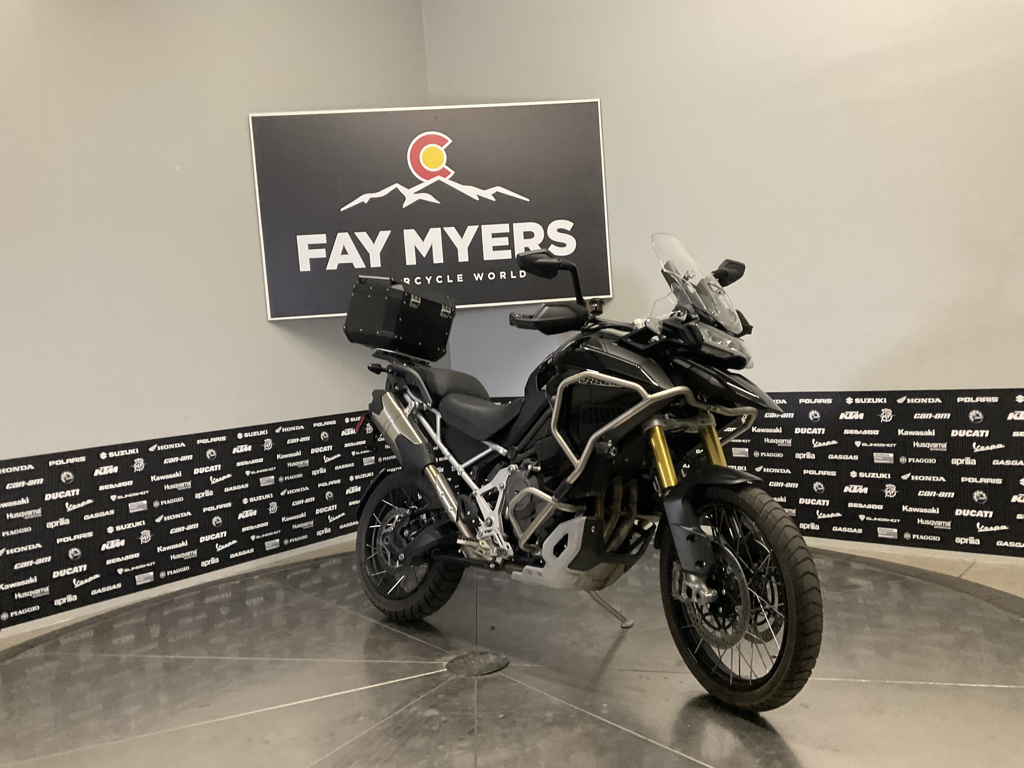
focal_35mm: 29
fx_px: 858
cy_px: 384
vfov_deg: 48.2
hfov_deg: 61.7
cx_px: 512
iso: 200
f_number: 1.8
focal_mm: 3
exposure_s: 1/60
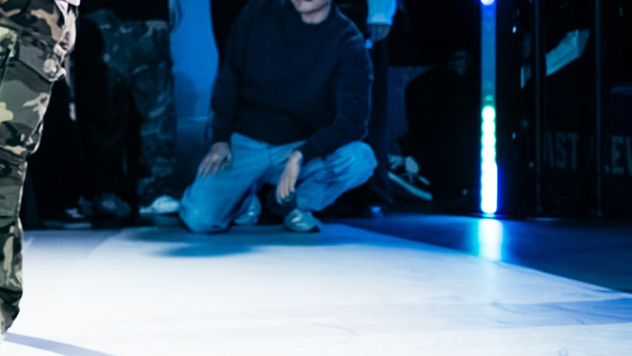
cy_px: -35
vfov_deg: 11.2
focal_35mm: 107
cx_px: -6
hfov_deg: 19.4
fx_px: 1793
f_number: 2.8
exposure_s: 1/800
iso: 3200
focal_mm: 24
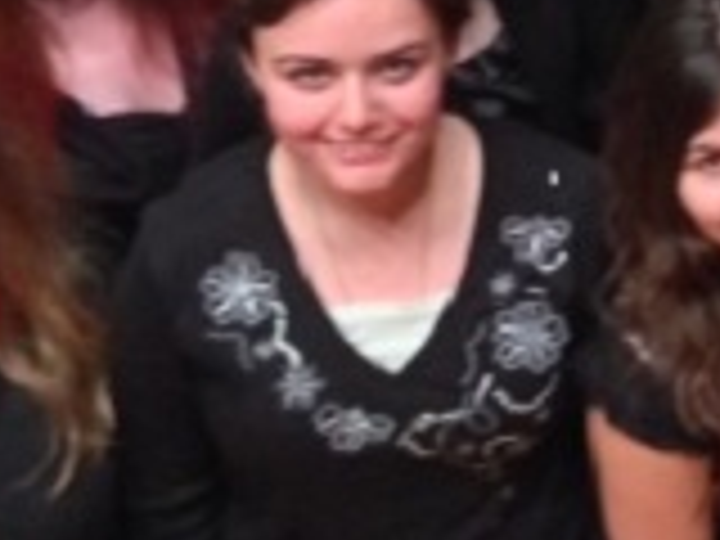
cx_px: 1134
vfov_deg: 9.0
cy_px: 36
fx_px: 3432
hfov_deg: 11.4
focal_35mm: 165
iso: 400
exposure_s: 1/20
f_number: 2.4
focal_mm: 4.12
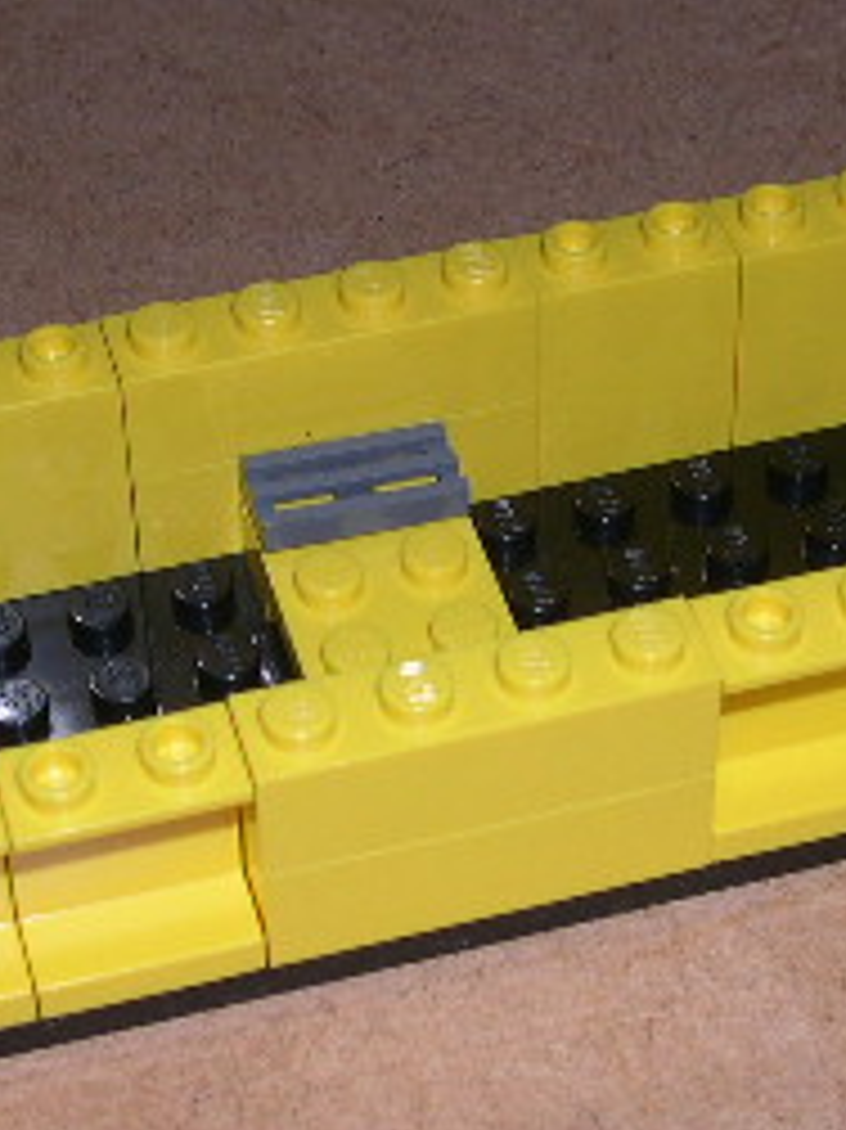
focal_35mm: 97
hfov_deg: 15.2
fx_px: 3164
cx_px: 356
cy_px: 572
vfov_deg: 20.2
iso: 100
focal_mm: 8
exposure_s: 1/60
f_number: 7.6
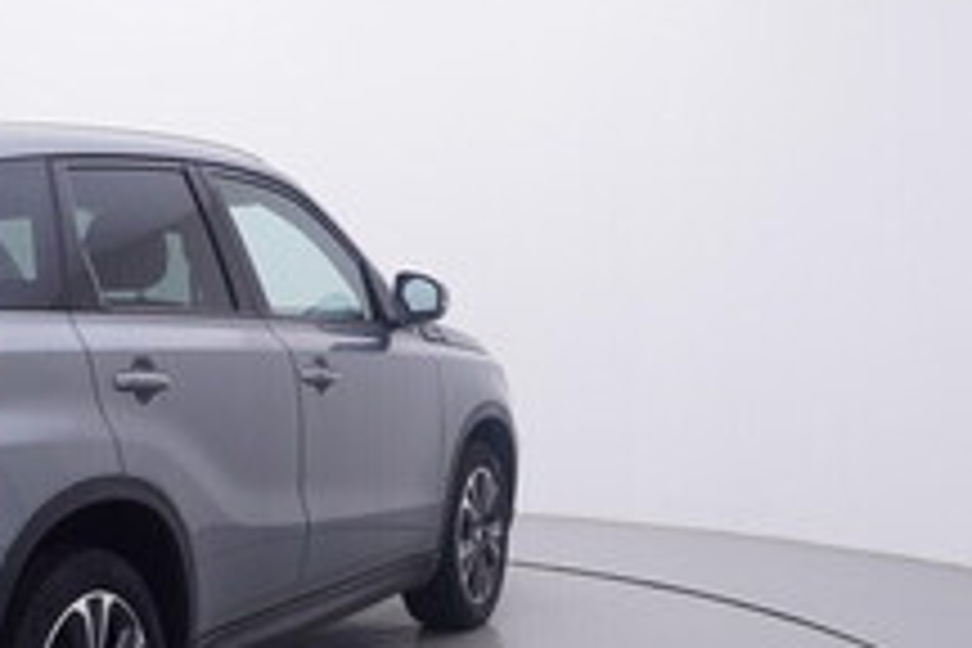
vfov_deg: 23.5
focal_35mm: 57
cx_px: 88
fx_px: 1546
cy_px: 470
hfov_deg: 33.0
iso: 200
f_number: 5
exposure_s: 1/80
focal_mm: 15
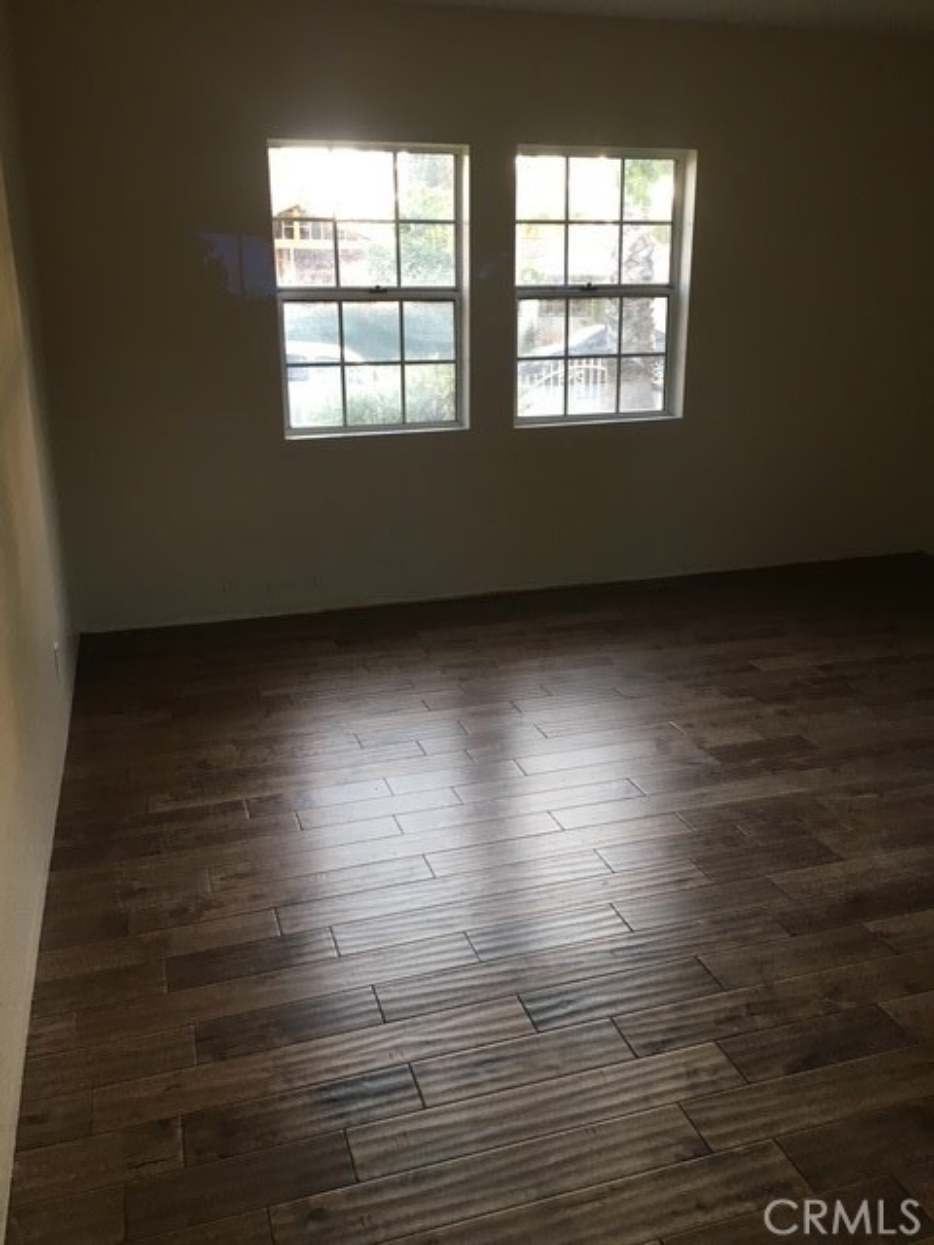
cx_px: 467
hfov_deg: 48.2
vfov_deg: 61.7
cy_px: 622
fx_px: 1043
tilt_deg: -16.5
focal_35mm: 29
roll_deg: +1.0
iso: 64
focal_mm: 4.15
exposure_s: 1/30
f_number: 2.2
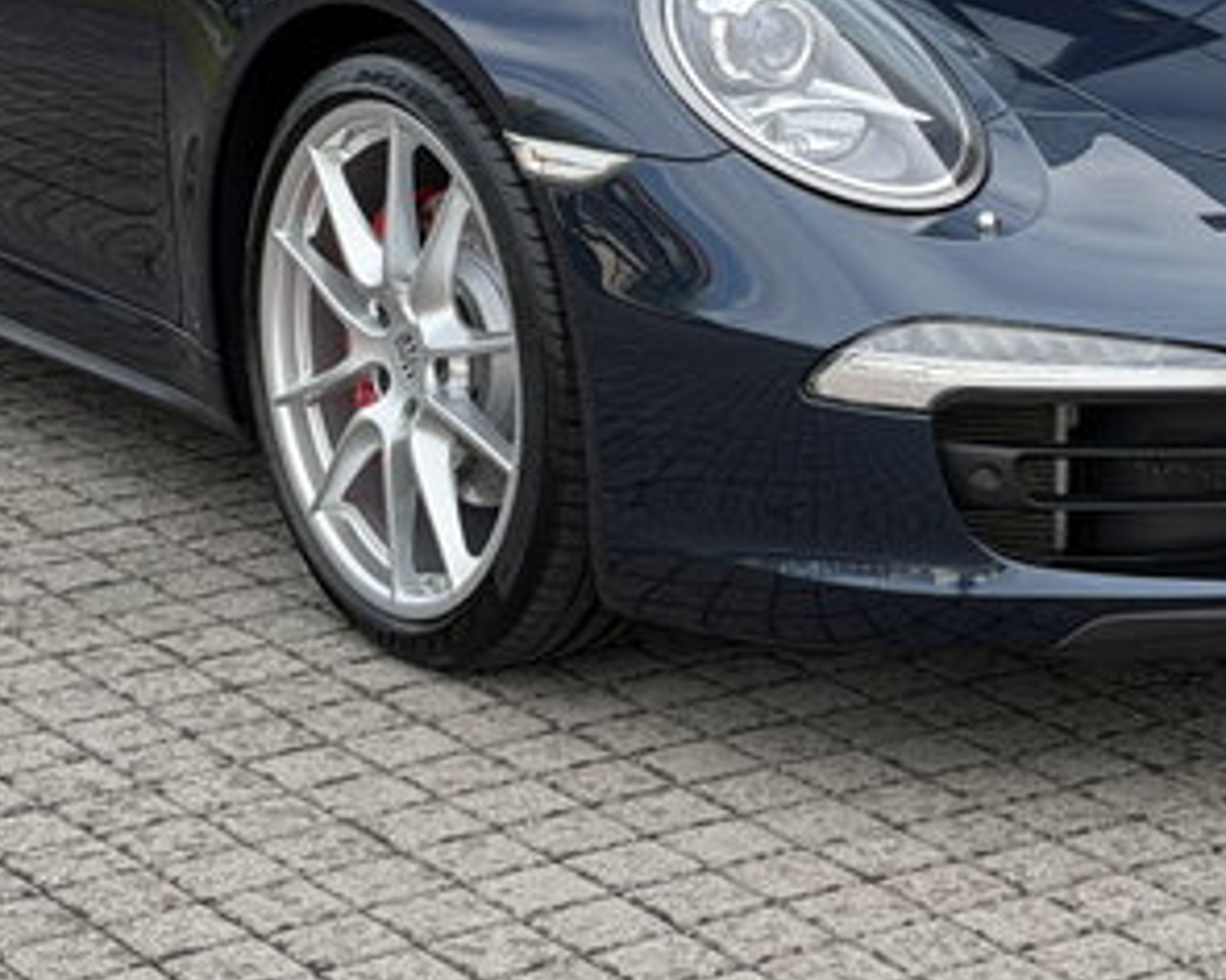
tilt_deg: -9.2
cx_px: 736
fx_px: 4427
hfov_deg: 15.8
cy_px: 75
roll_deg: -0.7
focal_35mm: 122
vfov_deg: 12.5
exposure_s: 1/865
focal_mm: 6.76
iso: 64
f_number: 1.78
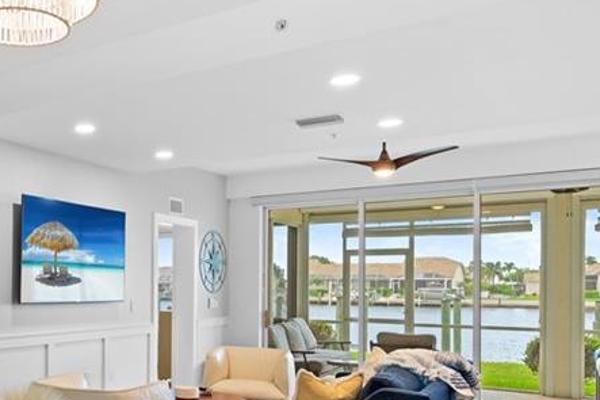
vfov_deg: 35.5
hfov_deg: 46.0
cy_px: 273
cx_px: 41
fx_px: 616
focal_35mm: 37
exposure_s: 1/20
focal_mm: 16
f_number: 8
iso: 640
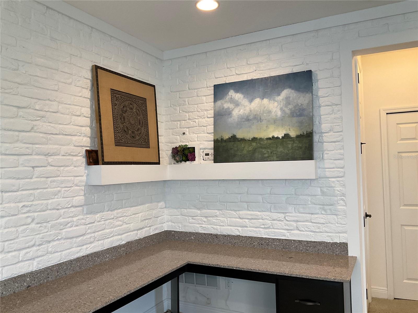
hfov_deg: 61.7
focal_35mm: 29
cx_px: 209
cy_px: 156
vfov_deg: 48.2
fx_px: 350
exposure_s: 1/60
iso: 64
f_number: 1.8
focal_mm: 3
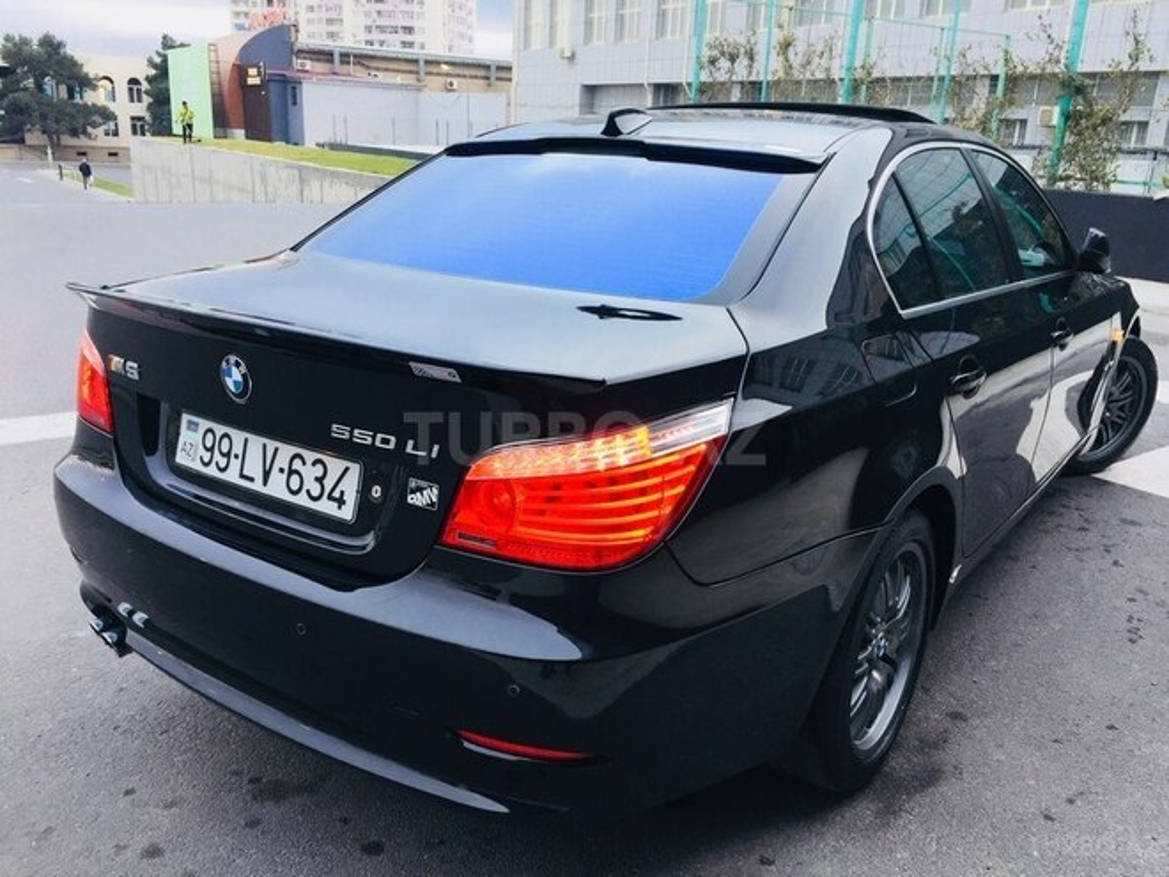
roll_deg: -2.9
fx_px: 979
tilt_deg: -16.9
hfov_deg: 61.7
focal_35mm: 29
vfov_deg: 48.2
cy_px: 438
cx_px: 584
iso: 50
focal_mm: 4.15
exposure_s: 1/100
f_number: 2.2
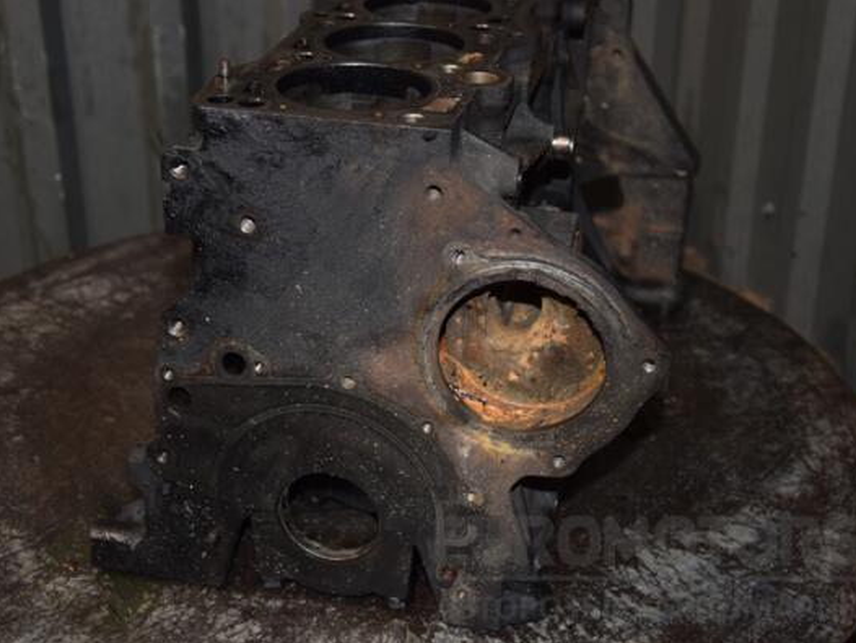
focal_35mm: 58
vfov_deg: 25.4
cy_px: 324
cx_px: 404
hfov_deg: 33.5
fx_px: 1424
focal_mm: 35
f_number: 5
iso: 800
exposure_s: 1/60
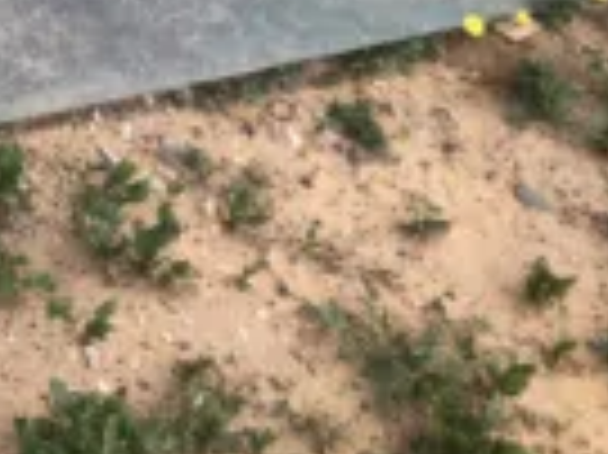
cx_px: -239
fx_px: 1457
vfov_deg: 16.7
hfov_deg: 20.9
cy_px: -148
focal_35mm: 83
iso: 20
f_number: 1.8
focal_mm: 3.99
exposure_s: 1/120
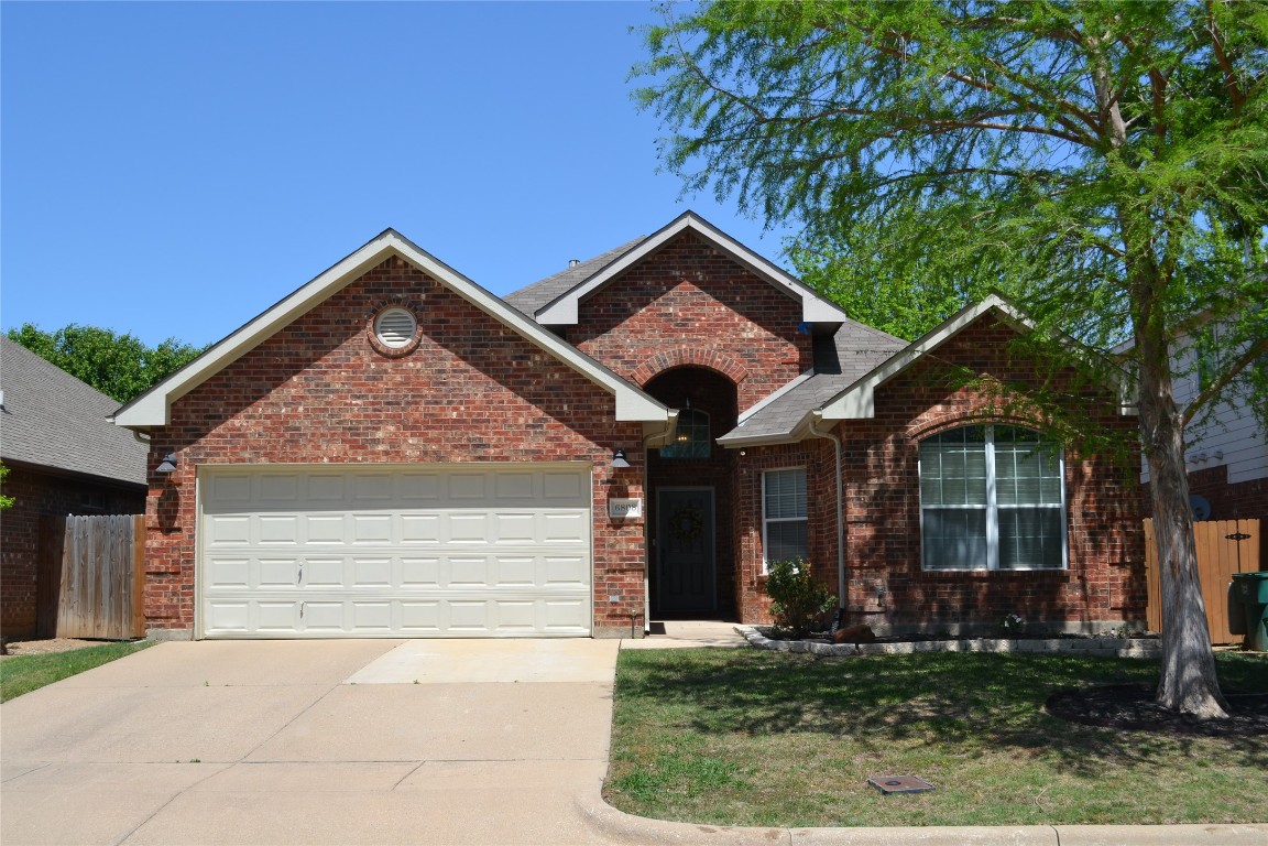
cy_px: 423
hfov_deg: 49.6
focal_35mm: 39
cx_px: 634
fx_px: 1374
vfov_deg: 34.2
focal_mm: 26
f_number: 8
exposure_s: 1/250
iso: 100
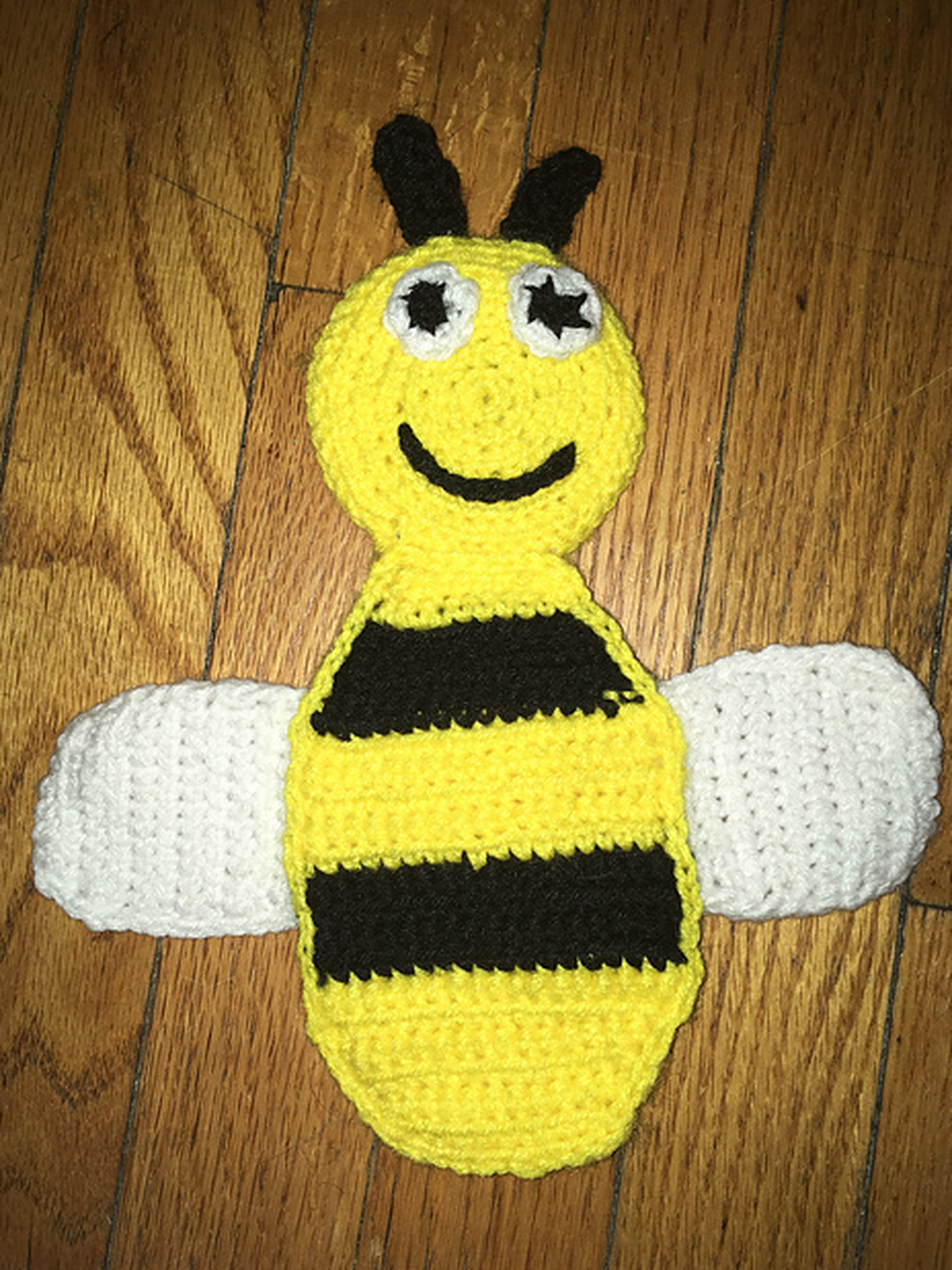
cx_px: 486
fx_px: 1100
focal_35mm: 30
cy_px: 638
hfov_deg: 46.8
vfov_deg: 60.0
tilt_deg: -86.7
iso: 25
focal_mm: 4.15
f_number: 2.2
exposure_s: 1/56
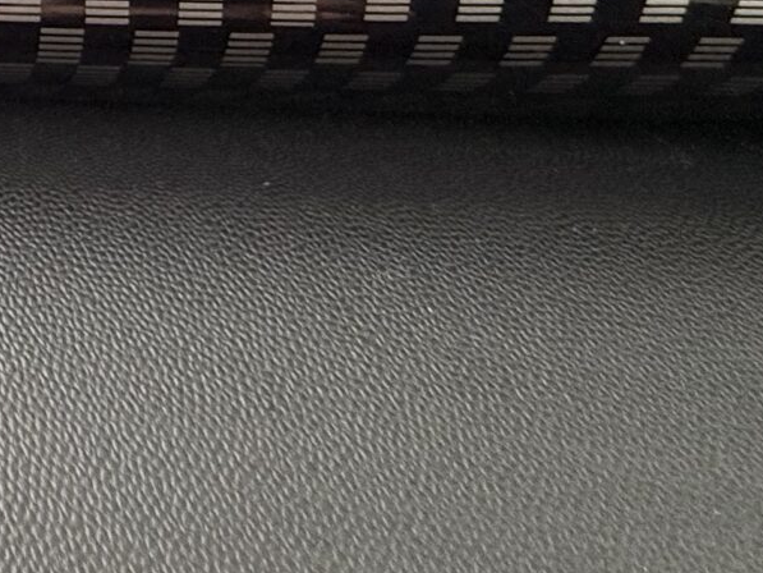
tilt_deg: -13.6
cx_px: -363
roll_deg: -2.8
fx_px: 1323
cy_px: -480
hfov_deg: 25.1
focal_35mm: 60
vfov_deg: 18.6
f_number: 2.2
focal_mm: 2.22
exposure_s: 1/99
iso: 200
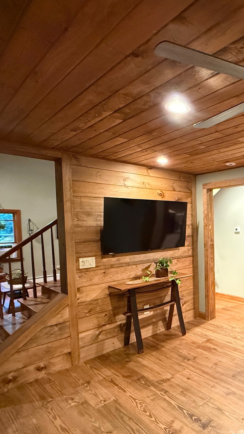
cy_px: 234
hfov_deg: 41.8
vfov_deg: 78.6
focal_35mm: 23
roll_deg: +0.6
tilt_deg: -1.7
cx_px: 253
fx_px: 265
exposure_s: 1/60
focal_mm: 2.22
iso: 1000
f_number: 2.2
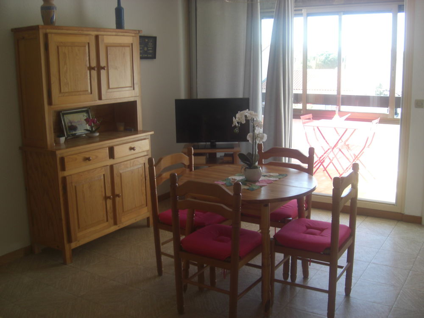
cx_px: 212
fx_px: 465
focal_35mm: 38
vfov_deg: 37.7
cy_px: 159
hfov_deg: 49.0
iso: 100
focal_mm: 7.9
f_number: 2.8
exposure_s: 1/60
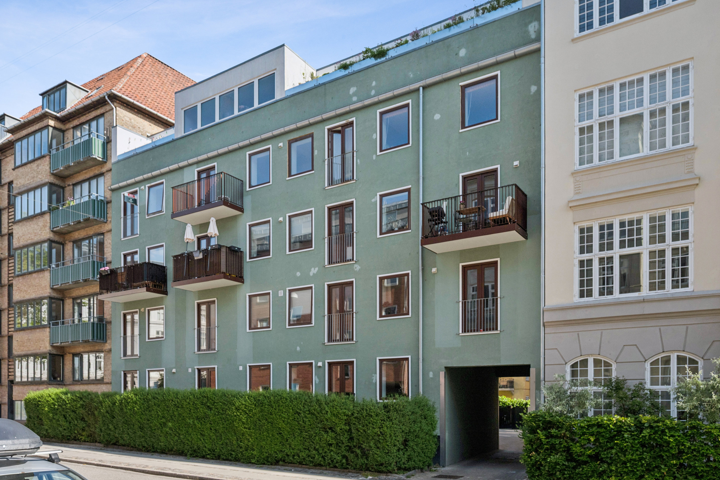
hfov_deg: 67.4
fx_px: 540
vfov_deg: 47.9
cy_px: 237
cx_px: 368
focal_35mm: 27
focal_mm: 26
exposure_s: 1/1600
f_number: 6.3
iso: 400
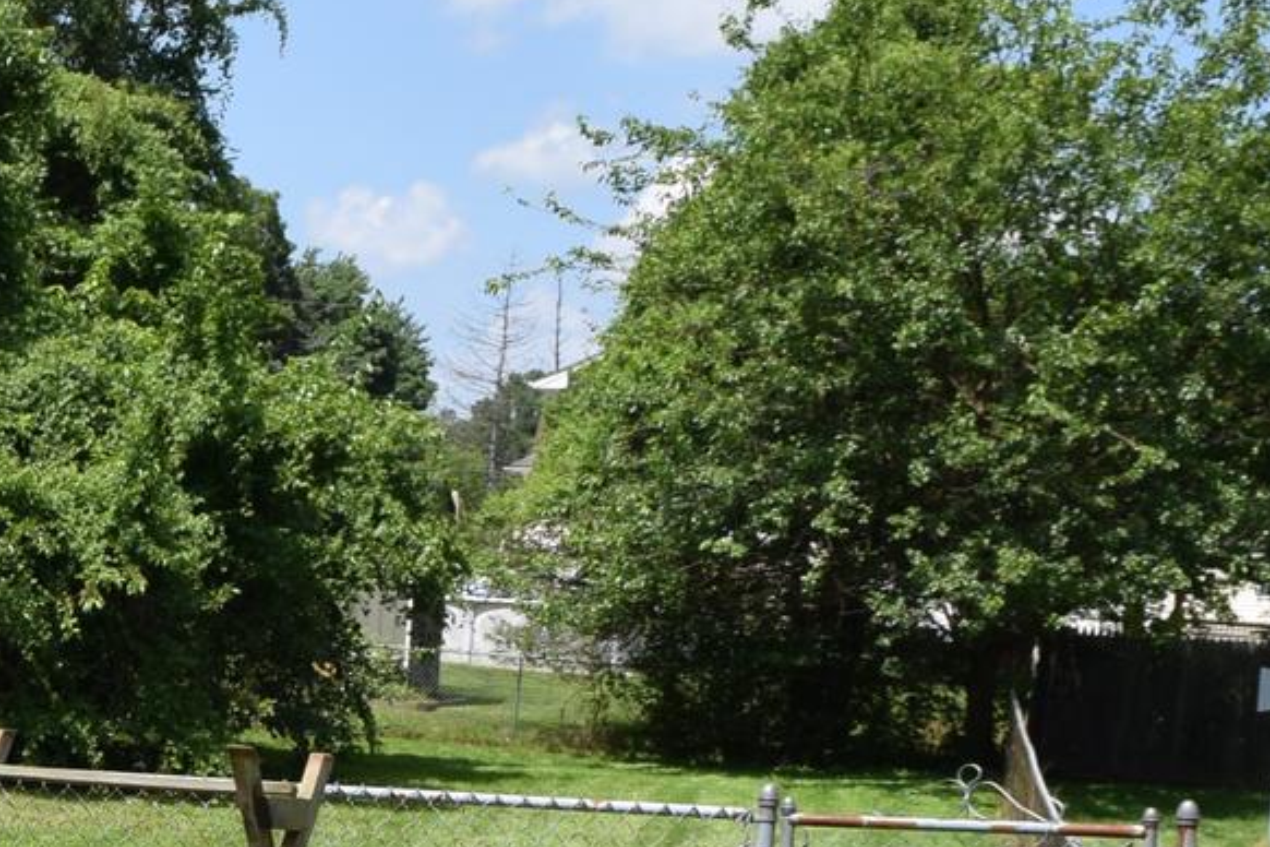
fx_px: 3351
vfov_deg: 13.9
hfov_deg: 19.6
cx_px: -419
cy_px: 1094
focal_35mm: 95
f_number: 9
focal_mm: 18
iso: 200
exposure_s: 1/320
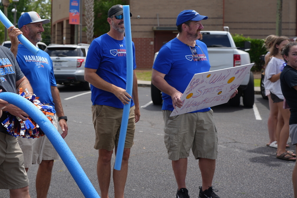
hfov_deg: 32.8
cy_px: 50
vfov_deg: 22.4
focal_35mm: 60
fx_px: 495
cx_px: 78
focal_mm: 40
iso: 100
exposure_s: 1/640
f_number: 4.5
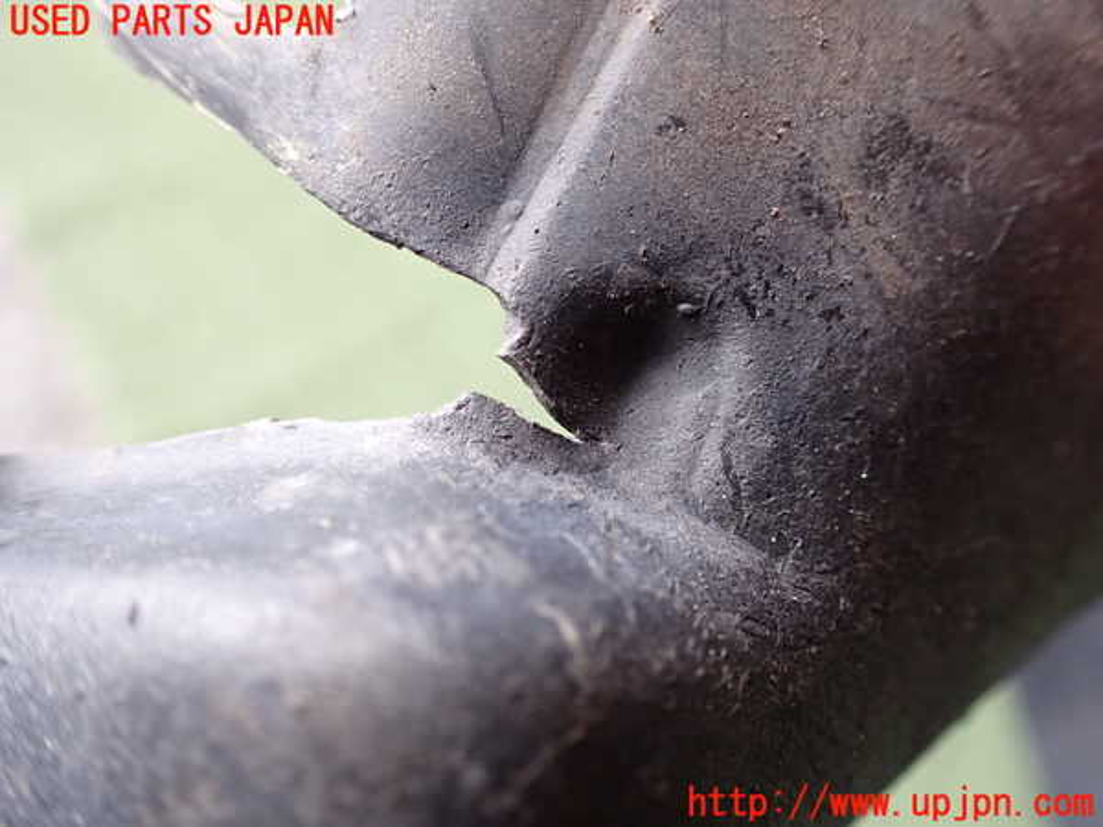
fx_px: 956
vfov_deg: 46.8
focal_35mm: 30
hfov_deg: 60.0
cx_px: 552
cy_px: 414
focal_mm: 5.4
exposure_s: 1/125
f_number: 2.3
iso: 250
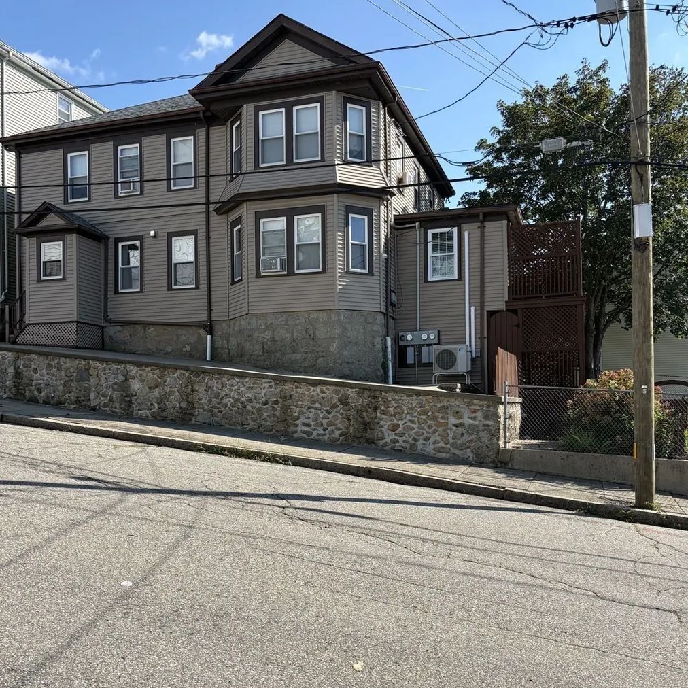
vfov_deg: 52.3
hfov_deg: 52.5
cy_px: 404
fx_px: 697
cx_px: 345
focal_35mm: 31
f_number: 1.6
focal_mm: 5.96
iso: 50
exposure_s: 1/2538
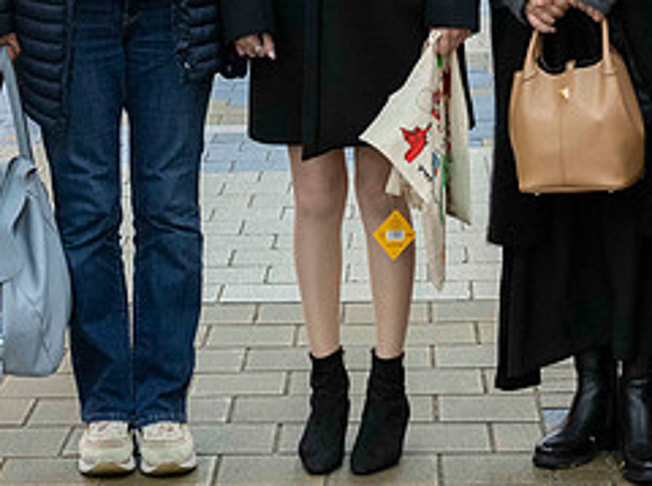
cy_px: -48
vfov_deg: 12.1
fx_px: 2256
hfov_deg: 16.4
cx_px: 210
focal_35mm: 120
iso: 1600
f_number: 4.5
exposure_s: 1/80
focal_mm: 38
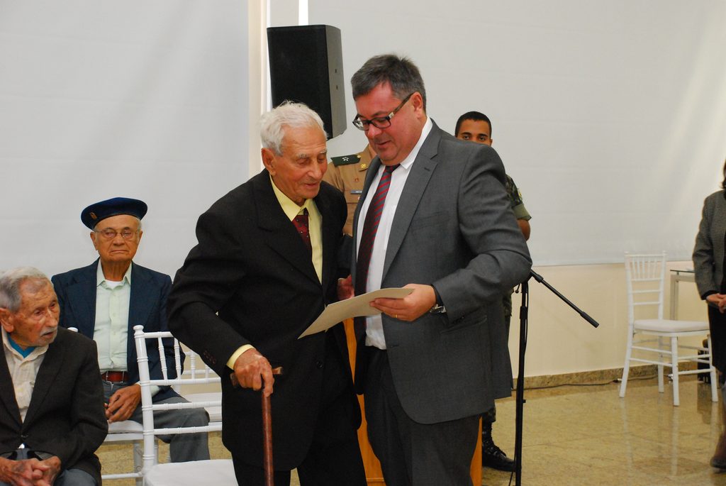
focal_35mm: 72
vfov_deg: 19.0
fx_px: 1453
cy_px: 243
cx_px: 363
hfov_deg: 28.0
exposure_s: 1/60
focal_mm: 48
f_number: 6.3
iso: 1600
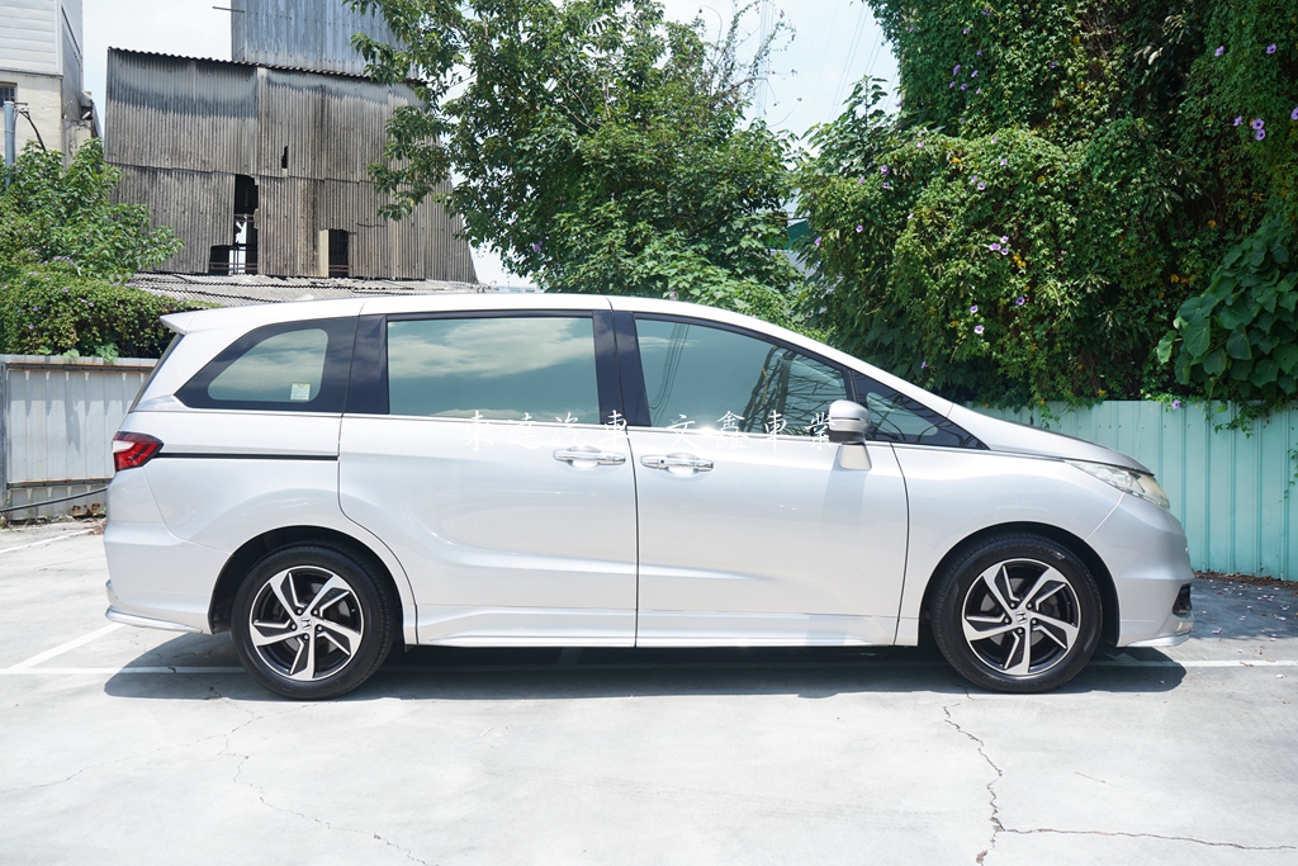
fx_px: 1118
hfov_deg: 60.3
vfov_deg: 42.3
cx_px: 649
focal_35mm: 31
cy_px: 433
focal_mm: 31
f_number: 9
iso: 100
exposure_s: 1/125
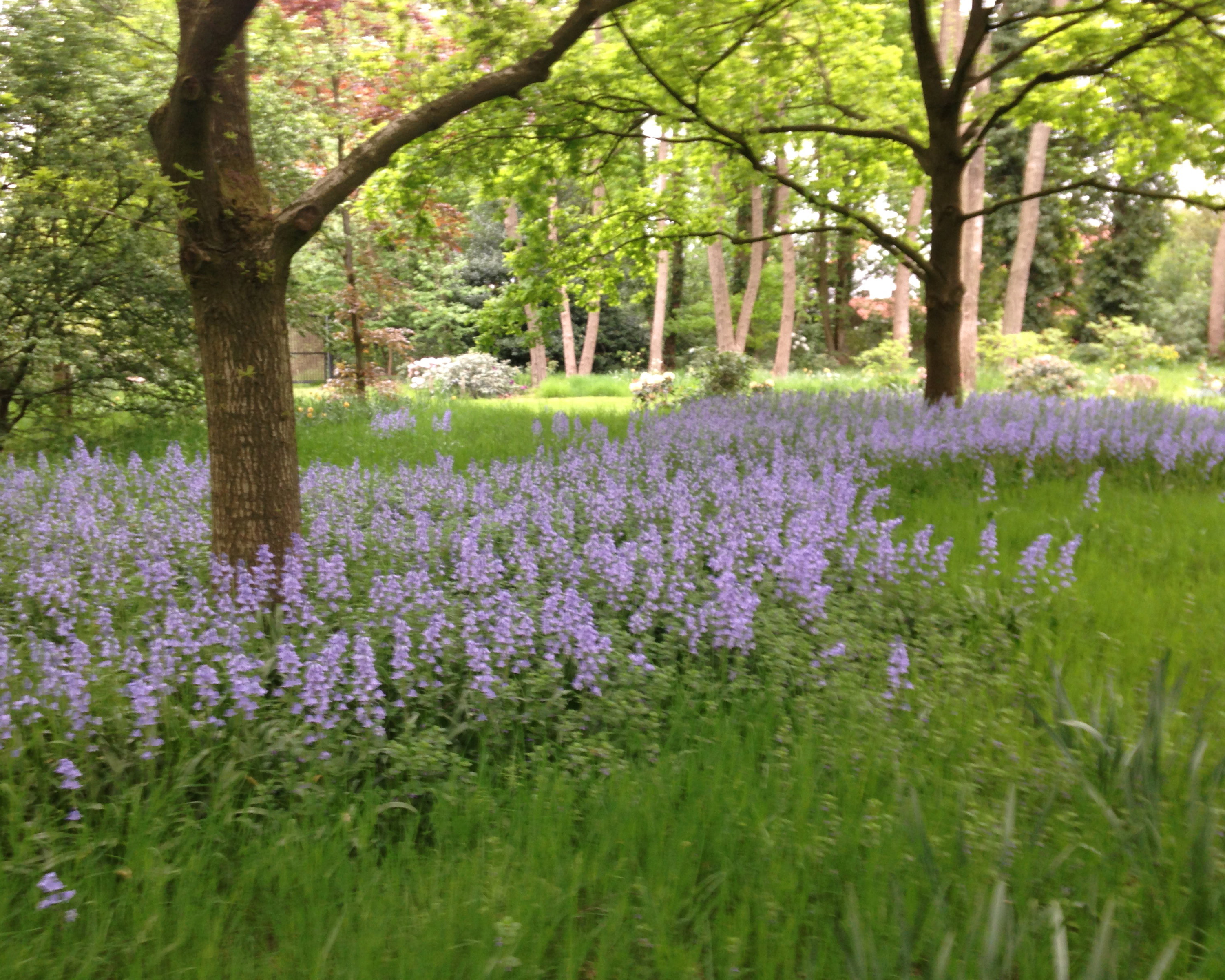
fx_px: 1269
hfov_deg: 51.5
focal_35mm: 35
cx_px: 583
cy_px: 484
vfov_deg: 42.2
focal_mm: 4.12
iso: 50
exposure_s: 1/24
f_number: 2.4
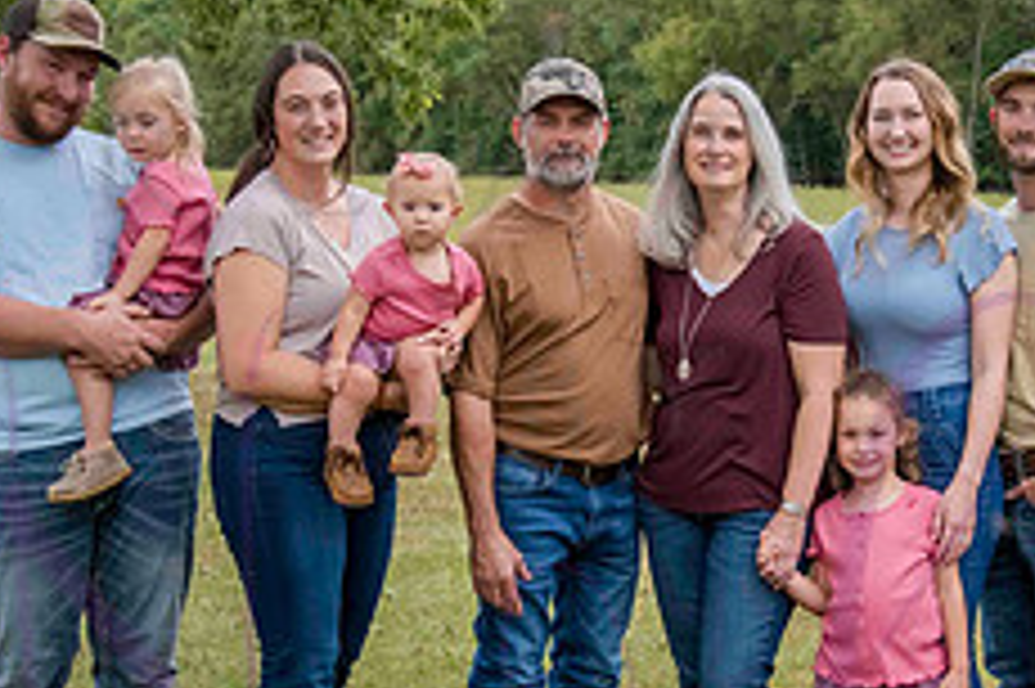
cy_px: 384
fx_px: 2758
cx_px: 702
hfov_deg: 21.2
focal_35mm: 96
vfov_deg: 14.2
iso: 400
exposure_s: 1/500
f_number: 5.6
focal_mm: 38
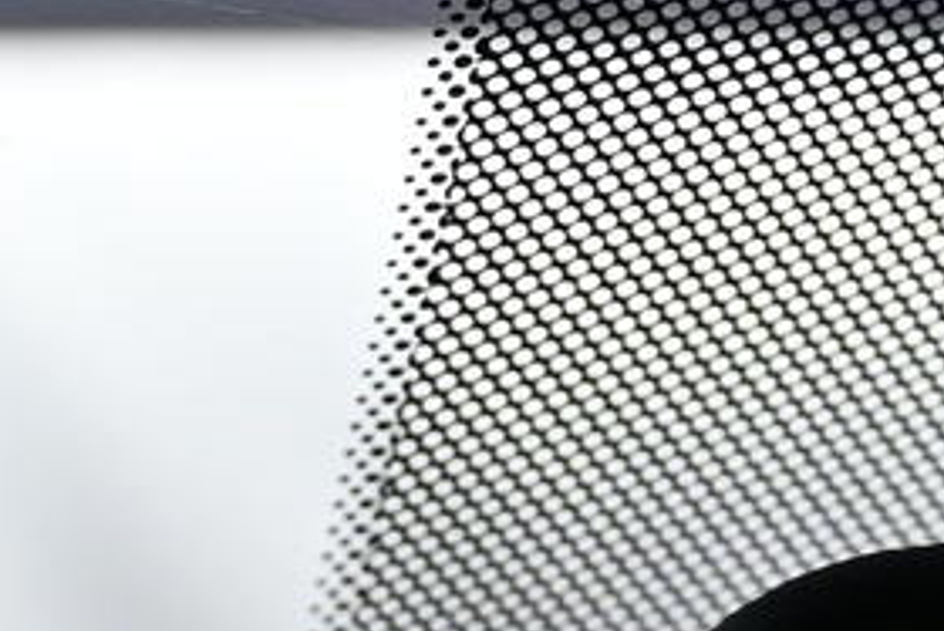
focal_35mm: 238
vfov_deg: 5.7
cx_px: 1568
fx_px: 6256
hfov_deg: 8.4
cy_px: 958
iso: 500
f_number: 4.5
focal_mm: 27.5
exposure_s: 1/125
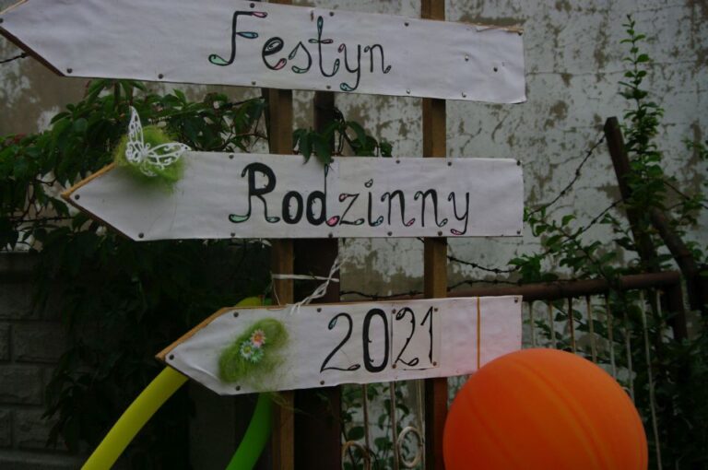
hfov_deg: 27.0
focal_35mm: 75
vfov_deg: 18.1
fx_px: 1473
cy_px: 235
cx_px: 354
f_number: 5.6
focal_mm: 50
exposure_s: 1/1000
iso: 560
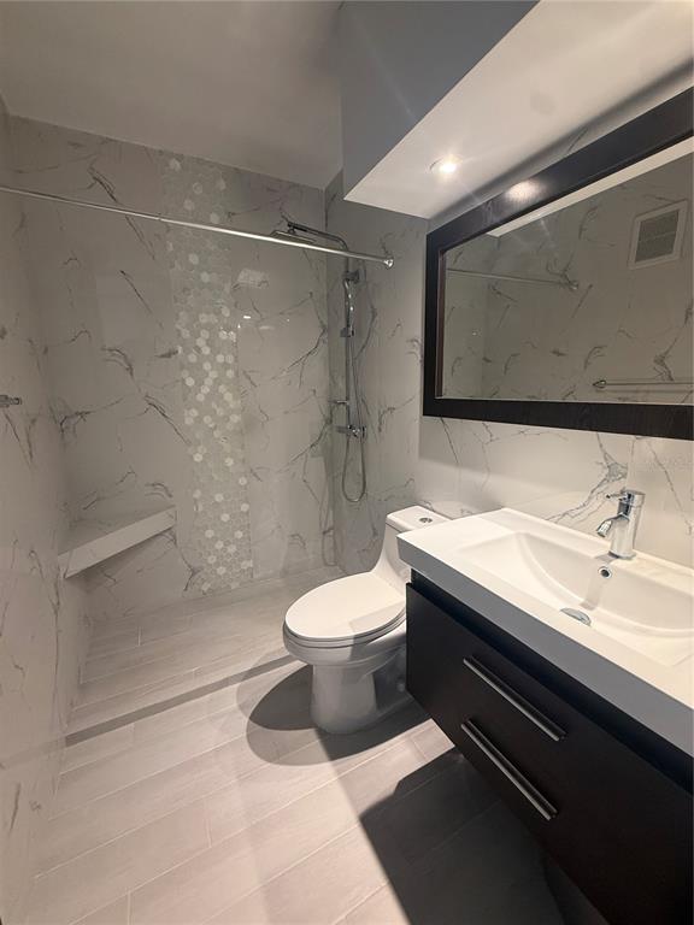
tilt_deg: -10.6
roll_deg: +0.0
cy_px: 462
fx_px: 374
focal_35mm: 14
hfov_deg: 85.7
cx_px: 347
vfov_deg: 102.1
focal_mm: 2.22
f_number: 2.2
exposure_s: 1/60
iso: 250
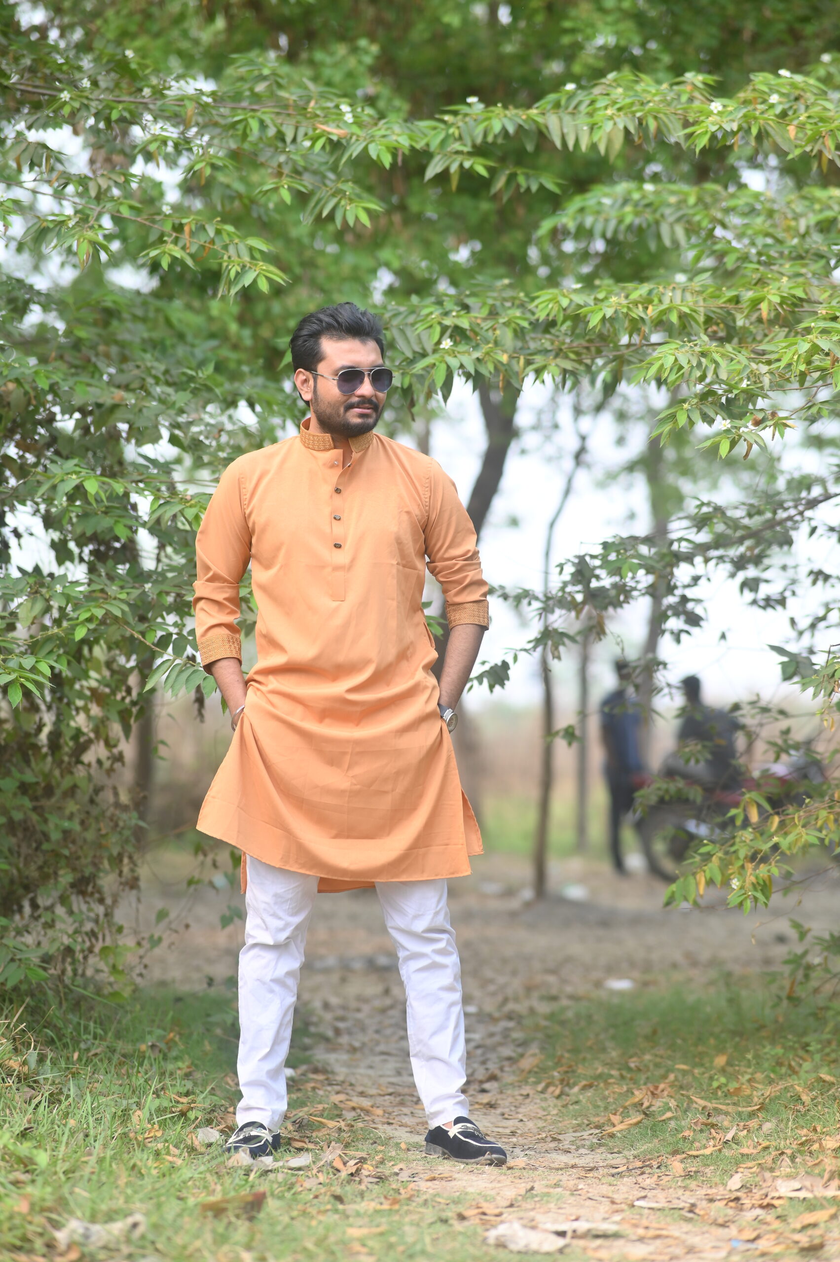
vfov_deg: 23.9
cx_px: 420
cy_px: 631
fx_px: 2979
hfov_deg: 16.0
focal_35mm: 85
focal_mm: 85
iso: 160
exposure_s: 1/640
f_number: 2
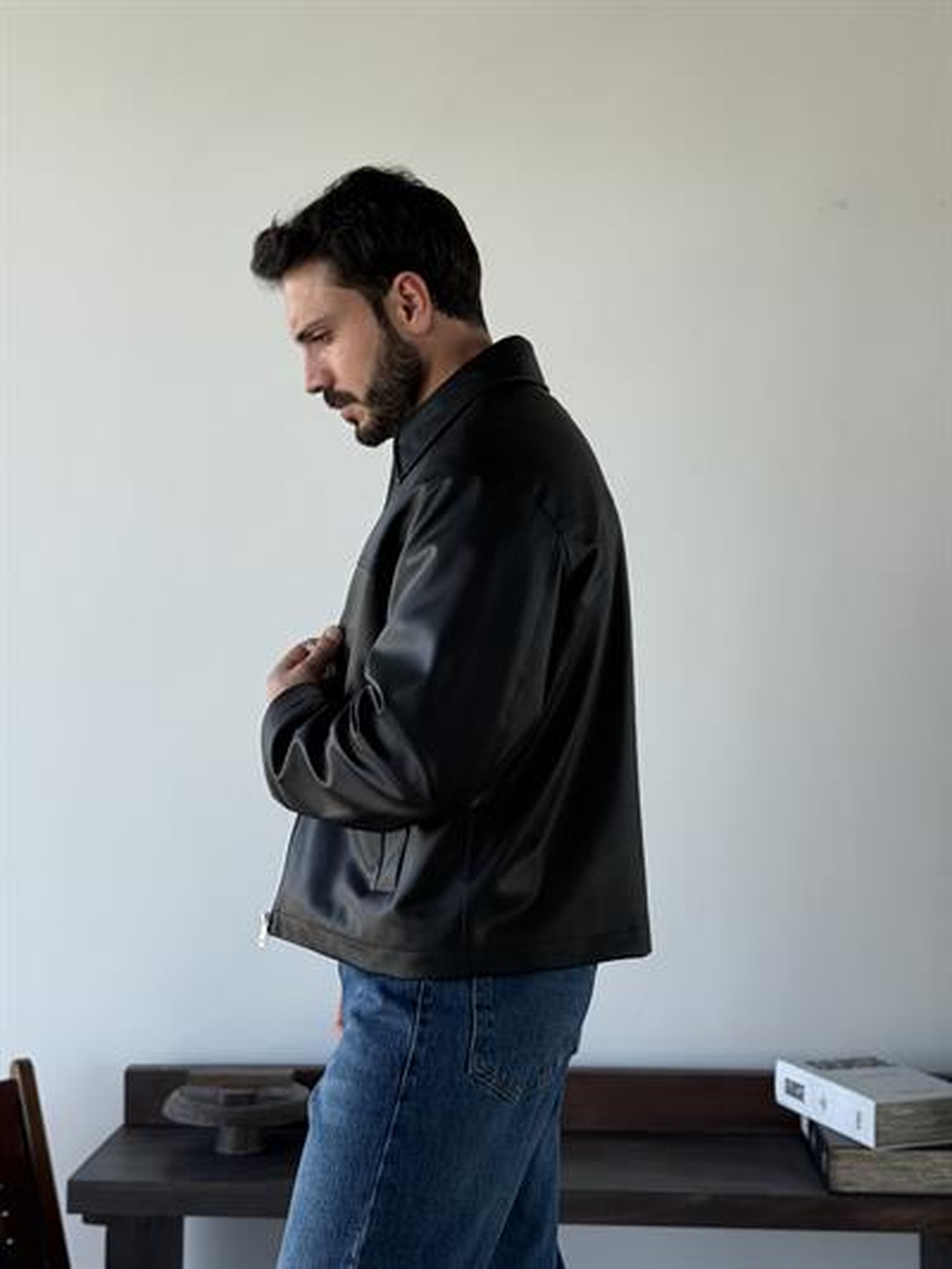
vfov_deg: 39.6
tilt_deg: +0.8
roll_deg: -0.4
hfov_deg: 30.3
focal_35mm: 48
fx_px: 1759
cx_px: 476
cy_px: 634
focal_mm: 6.76
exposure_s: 1/287
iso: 64
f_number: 1.78
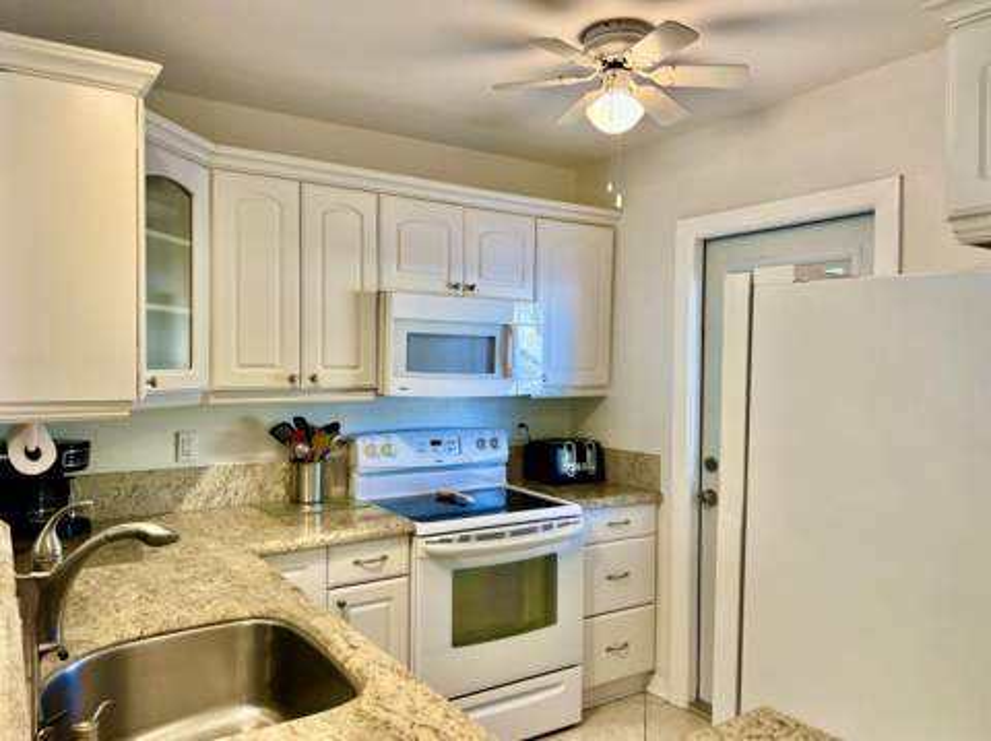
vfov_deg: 53.0
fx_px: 744
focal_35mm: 26
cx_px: 496
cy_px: 370
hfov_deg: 67.4
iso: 80
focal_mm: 5.7
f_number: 1.5
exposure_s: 1/120
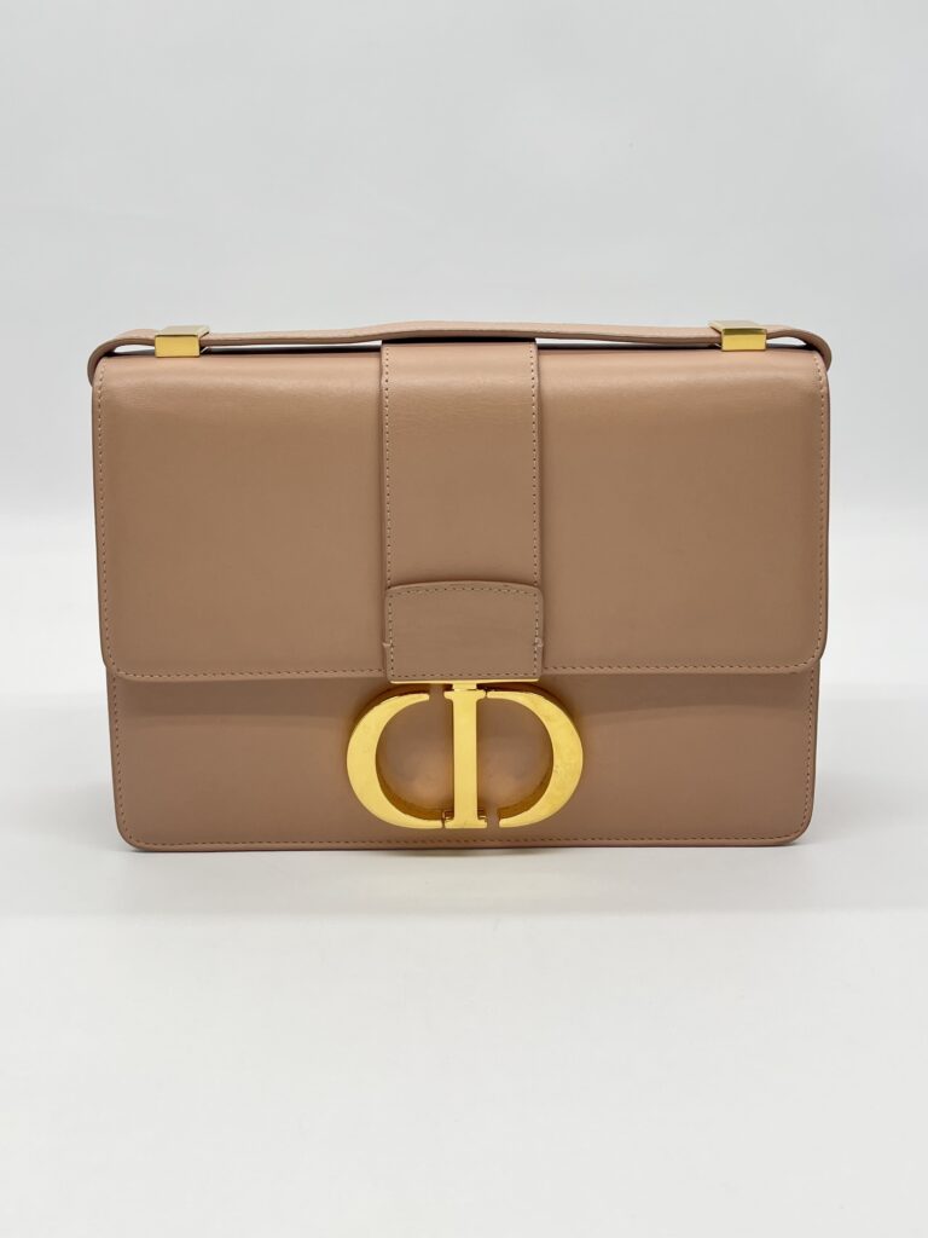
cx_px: 464
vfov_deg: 67.3
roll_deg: +0.4
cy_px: 619
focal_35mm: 26
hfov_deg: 53.1
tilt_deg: -10.9
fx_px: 929
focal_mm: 5.7
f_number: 1.5
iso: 50
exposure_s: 1/231
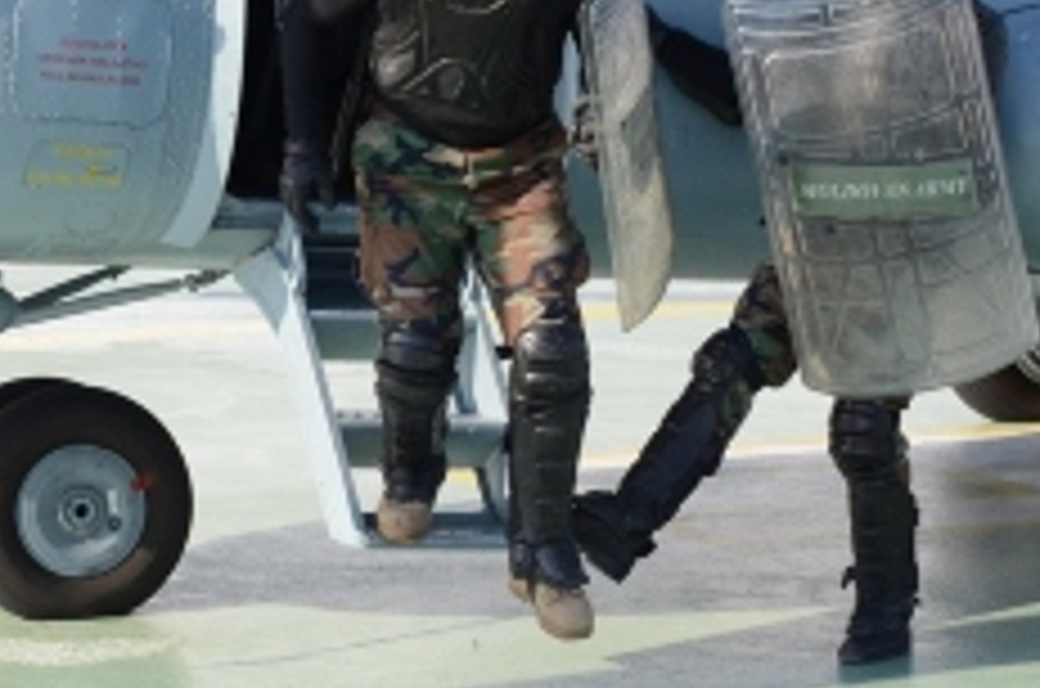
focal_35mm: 153
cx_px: 594
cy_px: 270
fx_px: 4411
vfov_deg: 8.9
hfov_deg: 13.4
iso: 640
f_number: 9
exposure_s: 1/1000
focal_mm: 38
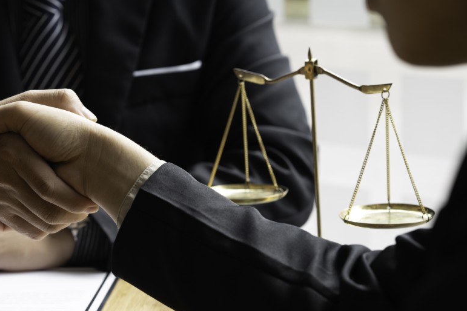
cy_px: 218
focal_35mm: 127
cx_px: 148
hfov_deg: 16.1
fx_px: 1647
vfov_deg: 10.8
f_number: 4
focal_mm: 85
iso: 250
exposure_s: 1/100
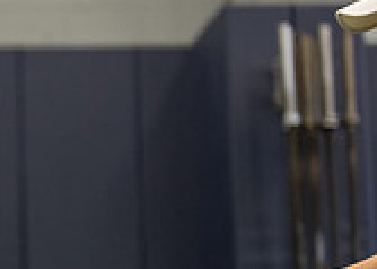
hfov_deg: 10.6
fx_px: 1979
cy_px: 196
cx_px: -138
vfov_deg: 7.8
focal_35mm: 185
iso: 1250
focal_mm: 50
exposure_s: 1/1000
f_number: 1.2
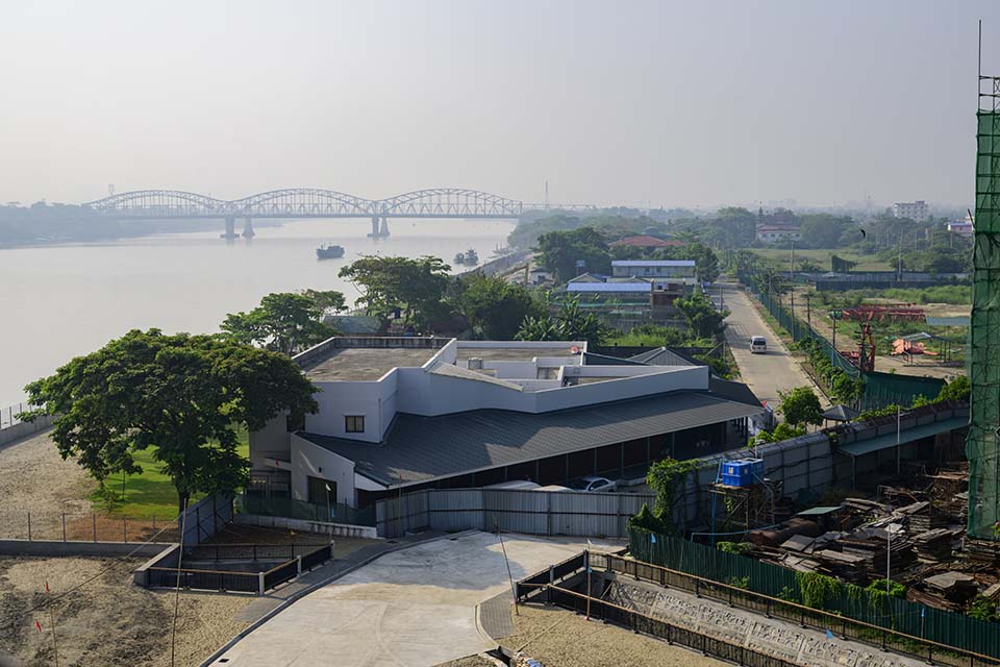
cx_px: 500
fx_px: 1278
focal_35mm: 46
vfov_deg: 29.2
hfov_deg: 42.7
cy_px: 334
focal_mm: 46
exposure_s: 1/250
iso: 140
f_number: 11
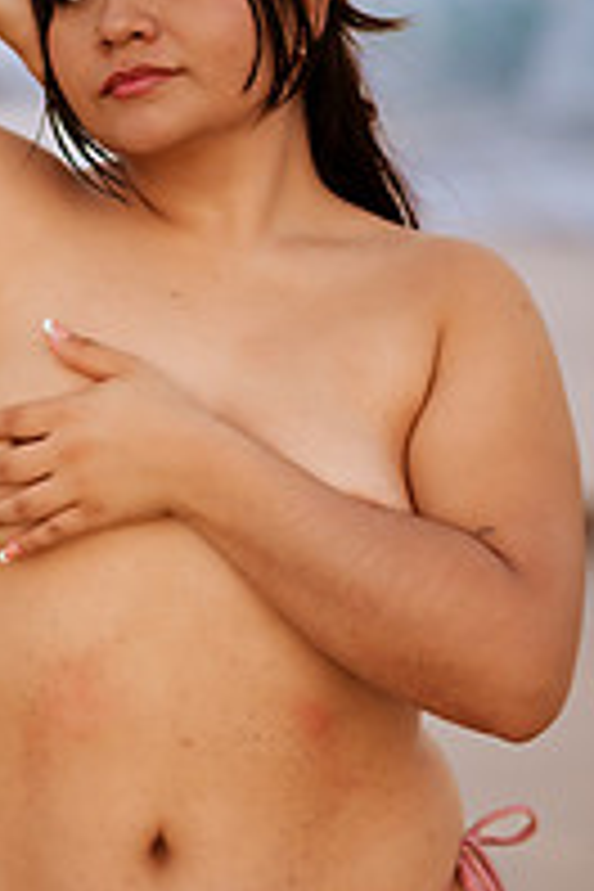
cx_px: 162
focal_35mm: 132
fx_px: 3267
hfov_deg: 10.4
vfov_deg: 15.5
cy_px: 468
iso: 500
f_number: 1.4
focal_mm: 58
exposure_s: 1/800
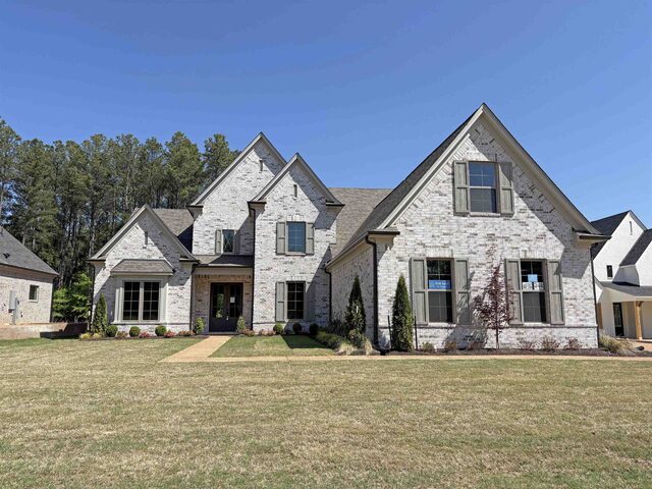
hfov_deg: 67.3
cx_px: 326
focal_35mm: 26
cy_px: 244
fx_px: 490
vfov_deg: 53.1
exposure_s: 1/3831
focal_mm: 5.96
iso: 50
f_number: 1.6
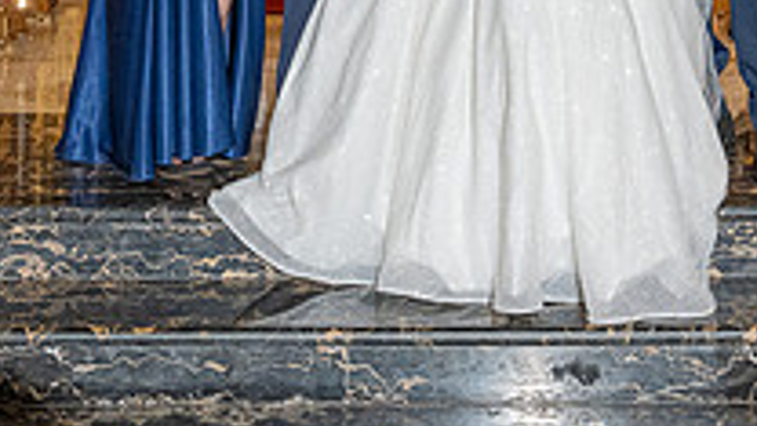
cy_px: -335
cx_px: 447
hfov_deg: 22.0
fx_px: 1947
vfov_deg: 11.6
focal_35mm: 97
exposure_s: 1/200
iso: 2000
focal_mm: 28.5
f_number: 6.3
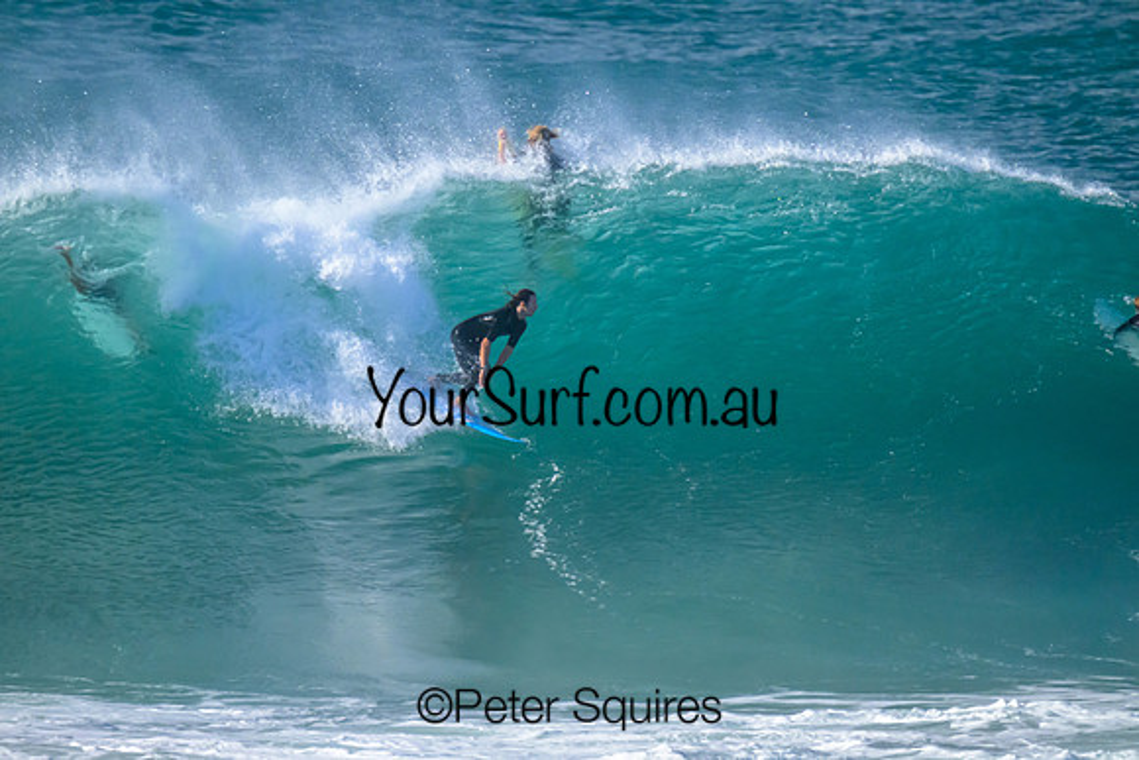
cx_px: 570
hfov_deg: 2.6
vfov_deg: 1.7
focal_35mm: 800
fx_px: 25316
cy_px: 380
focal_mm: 800
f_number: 11
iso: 6400
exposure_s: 1/2500
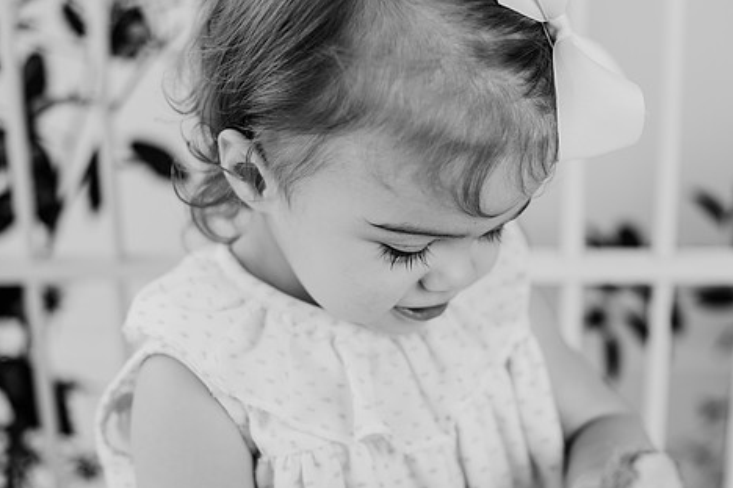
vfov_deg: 21.9
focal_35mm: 62
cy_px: 249
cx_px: 418
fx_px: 1262
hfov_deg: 32.3
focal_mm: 50
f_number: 2.8
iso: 125
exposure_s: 1/160
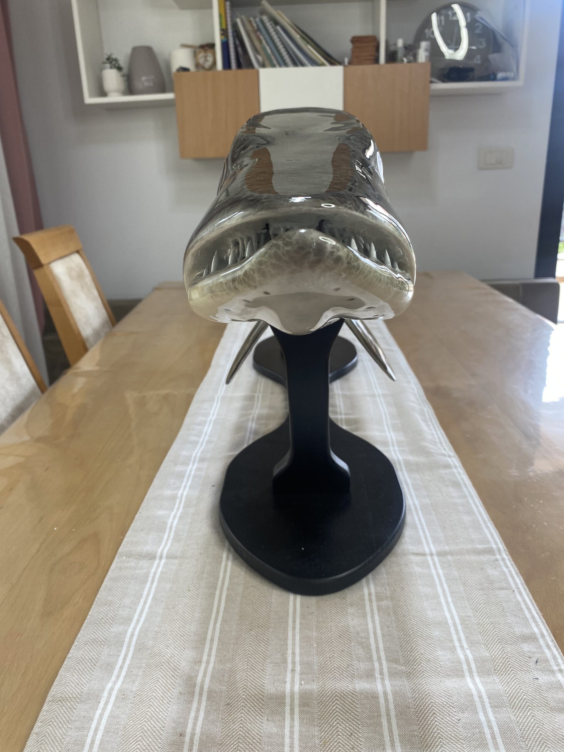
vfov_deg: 67.3
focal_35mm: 26
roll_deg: +2.6
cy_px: 376
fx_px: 565
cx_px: 282
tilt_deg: -18.6
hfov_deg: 53.1
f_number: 1.8
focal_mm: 4.25
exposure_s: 1/100
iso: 80
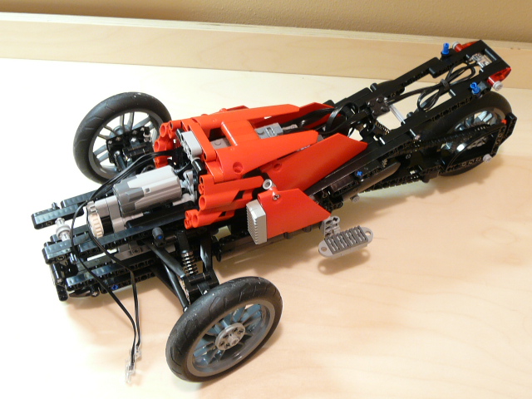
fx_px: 753
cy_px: 200
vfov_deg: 29.7
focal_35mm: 49
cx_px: 266
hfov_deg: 38.9
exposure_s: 1/2
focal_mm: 5
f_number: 2.8
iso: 100
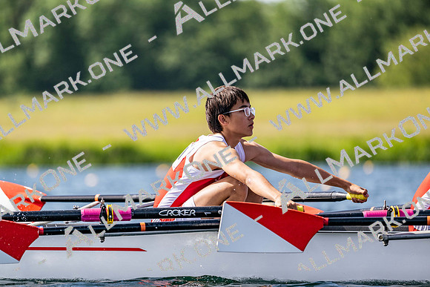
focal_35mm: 400
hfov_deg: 5.2
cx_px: 215
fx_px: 4779
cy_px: 144
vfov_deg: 3.4
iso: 320
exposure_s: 1/2500
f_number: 4.5
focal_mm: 400
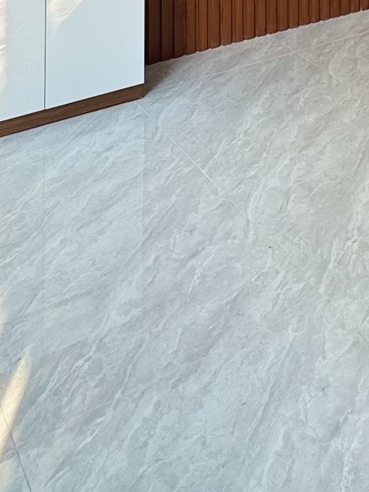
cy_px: -314
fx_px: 867
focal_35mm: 61
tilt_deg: +2.4
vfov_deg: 23.0
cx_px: 411
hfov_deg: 22.6
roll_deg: +0.8
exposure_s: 1/99
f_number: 2.2
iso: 40
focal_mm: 2.22
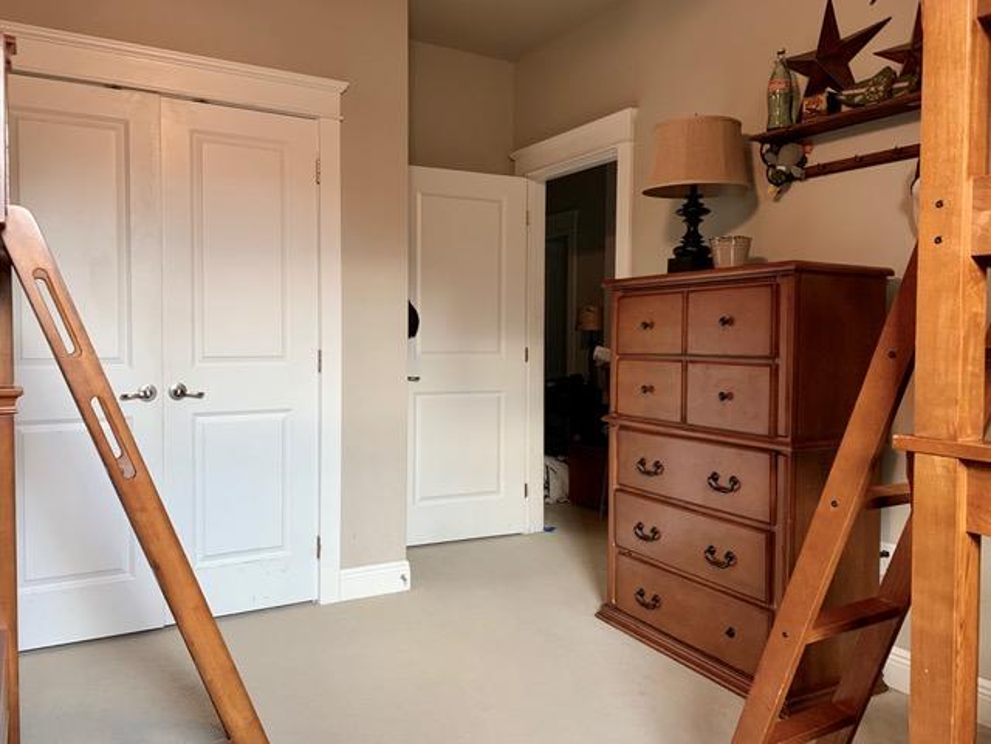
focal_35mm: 26
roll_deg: -1.8
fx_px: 744
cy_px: 372
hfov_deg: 67.3
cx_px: 496
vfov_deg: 53.1
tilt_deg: -1.6
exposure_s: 1/60
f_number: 1.8
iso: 125
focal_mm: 4.25
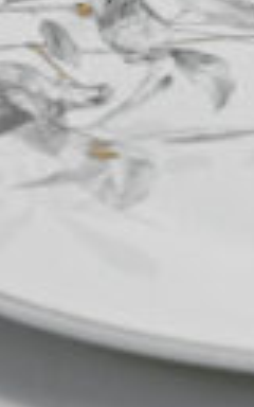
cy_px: 111
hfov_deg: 3.3
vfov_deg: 5.4
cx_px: 524
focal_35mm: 389
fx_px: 4308
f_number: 13
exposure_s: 1/100
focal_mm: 70
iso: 3200
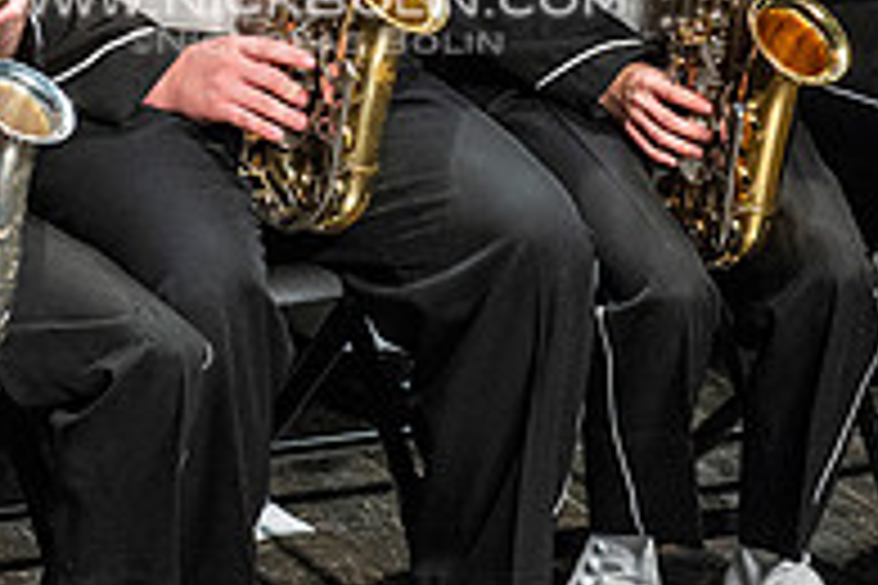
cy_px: -162
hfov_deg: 2.3
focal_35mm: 893
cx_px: 315
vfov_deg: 1.5
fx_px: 21778
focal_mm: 300
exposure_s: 1/400
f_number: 5.6
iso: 5000
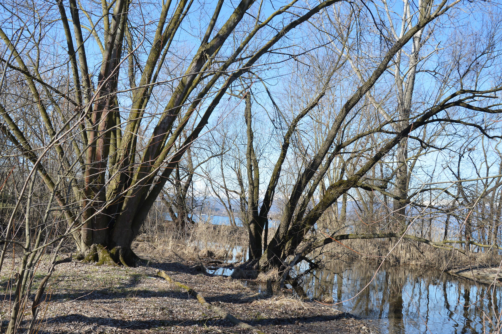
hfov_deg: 53.2
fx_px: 502
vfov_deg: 36.8
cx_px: 251
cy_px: 167
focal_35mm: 36
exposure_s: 1/200
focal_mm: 24
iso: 100
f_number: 7.1
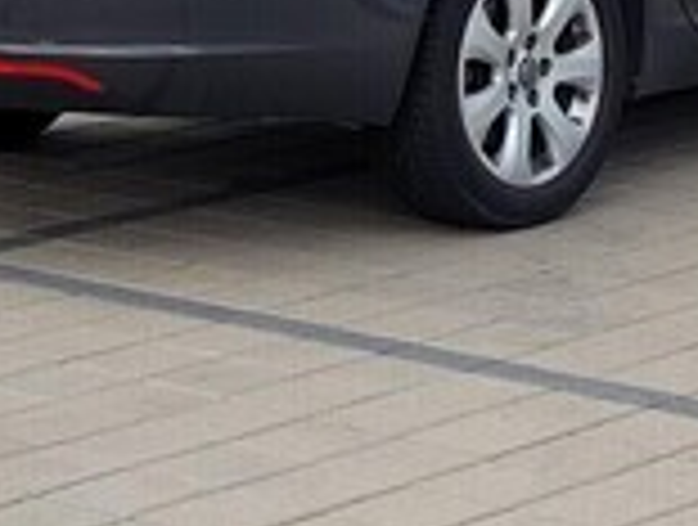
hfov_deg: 21.2
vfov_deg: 15.3
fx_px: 1859
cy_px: -187
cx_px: 473
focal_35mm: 92
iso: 40
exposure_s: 1/758
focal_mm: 5.4
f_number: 1.8
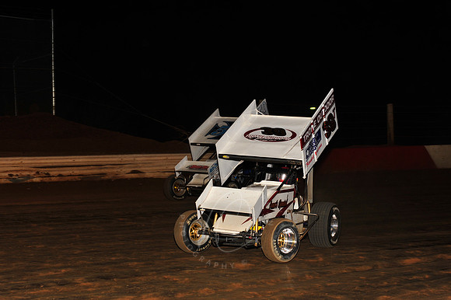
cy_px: 150
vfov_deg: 17.0
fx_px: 1002
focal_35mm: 80
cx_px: 226
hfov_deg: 25.4
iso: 640
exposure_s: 1/250
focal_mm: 80
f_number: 7.1
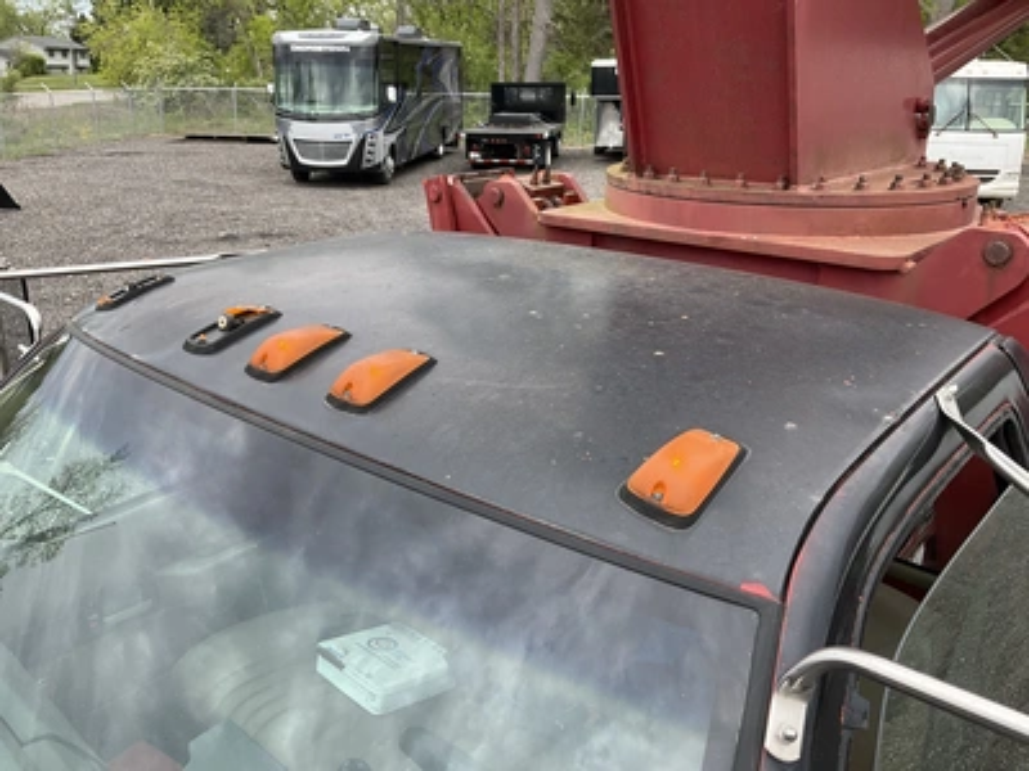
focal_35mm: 29
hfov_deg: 61.7
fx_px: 862
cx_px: 514
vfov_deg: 48.2
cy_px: 386
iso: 25
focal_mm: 3
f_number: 1.8
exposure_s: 1/372
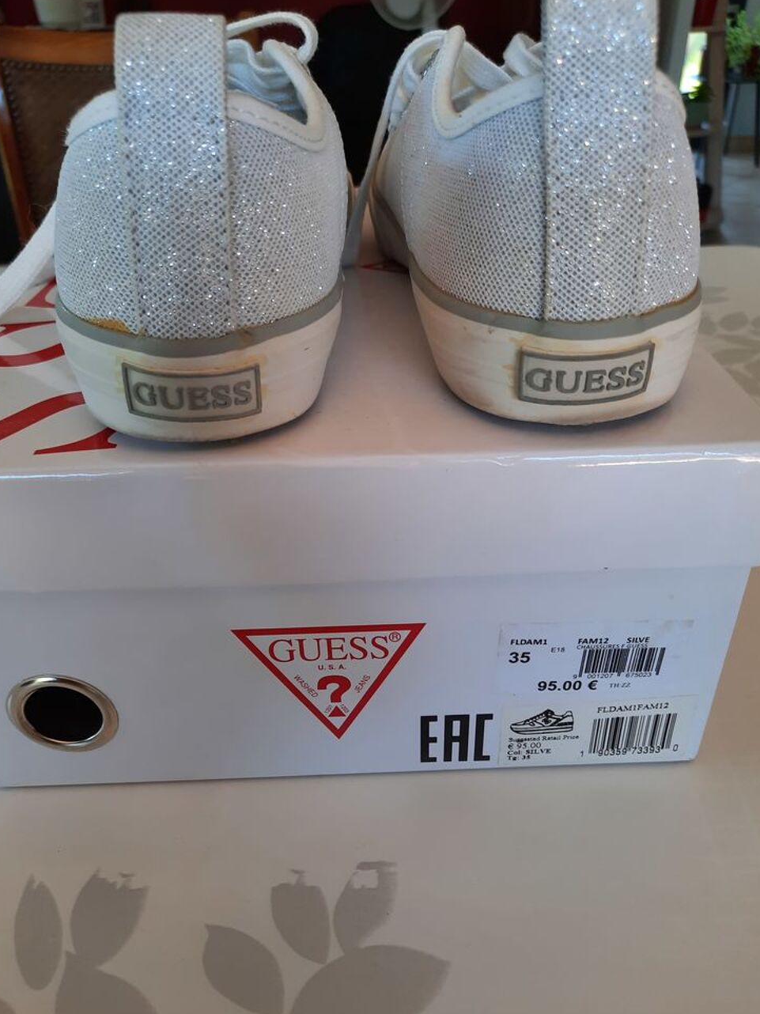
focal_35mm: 26
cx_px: 386
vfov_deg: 67.3
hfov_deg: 53.0
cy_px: 511
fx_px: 761
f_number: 2
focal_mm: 4.6
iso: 100
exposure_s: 1/50
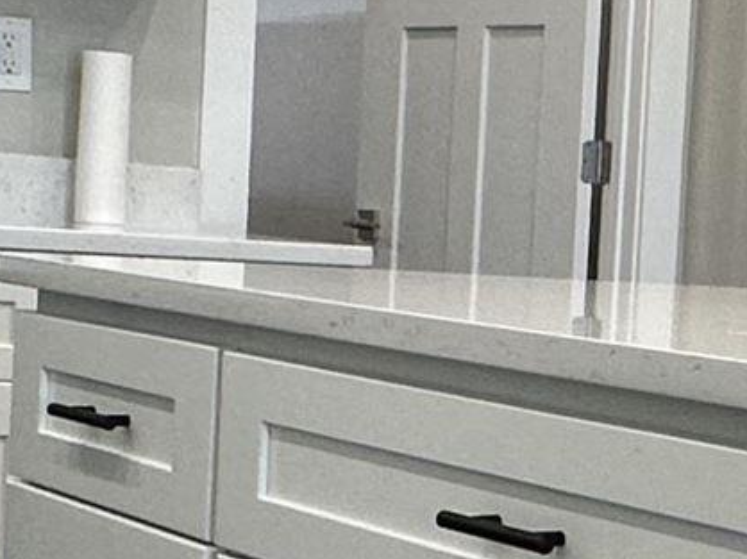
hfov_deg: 17.6
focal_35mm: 103
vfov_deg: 14.3
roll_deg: -4.1
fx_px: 2221
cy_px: 361
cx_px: 1038
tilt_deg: -3.7
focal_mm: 2.22
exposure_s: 1/120
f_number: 2.2
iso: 160
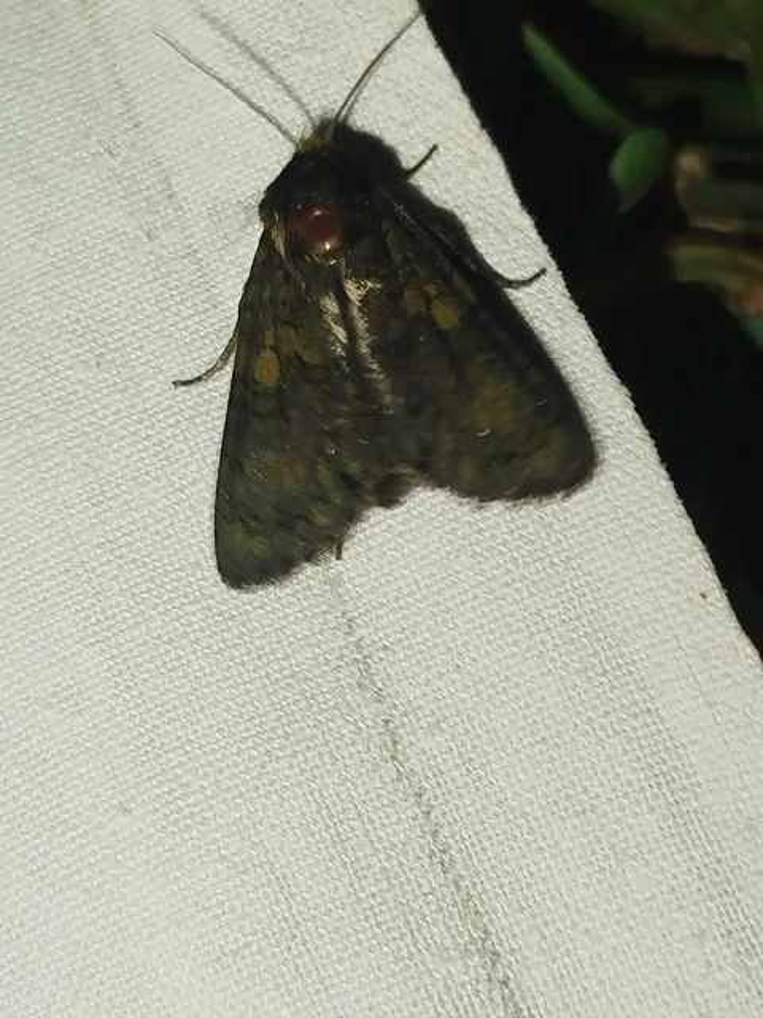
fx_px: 2469
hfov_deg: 17.6
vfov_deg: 23.3
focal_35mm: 84
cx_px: 382
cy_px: 509
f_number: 1.7
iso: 64
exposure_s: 1/50
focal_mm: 5.31
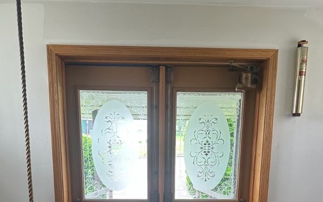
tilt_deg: -10.4
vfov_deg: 33.6
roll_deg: -0.1
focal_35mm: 35
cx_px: 160
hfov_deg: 55.3
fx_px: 308
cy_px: 196
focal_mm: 6.86
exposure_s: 1/60
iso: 200
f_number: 1.78
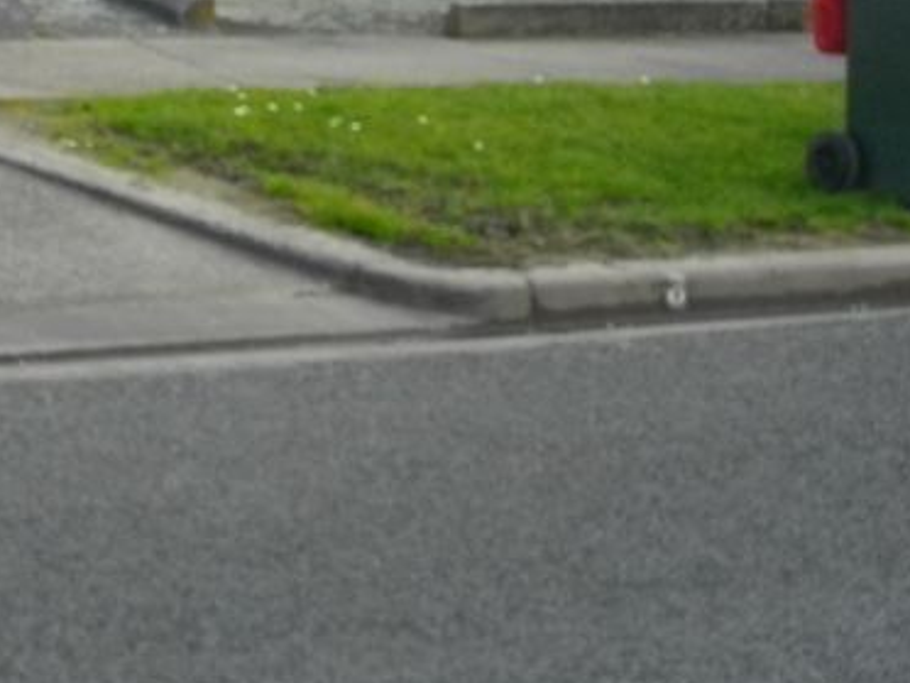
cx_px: 176
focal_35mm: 88
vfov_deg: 16.0
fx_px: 2313
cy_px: -186
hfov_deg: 22.0
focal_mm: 5.7
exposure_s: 1/400
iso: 100
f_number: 2.9
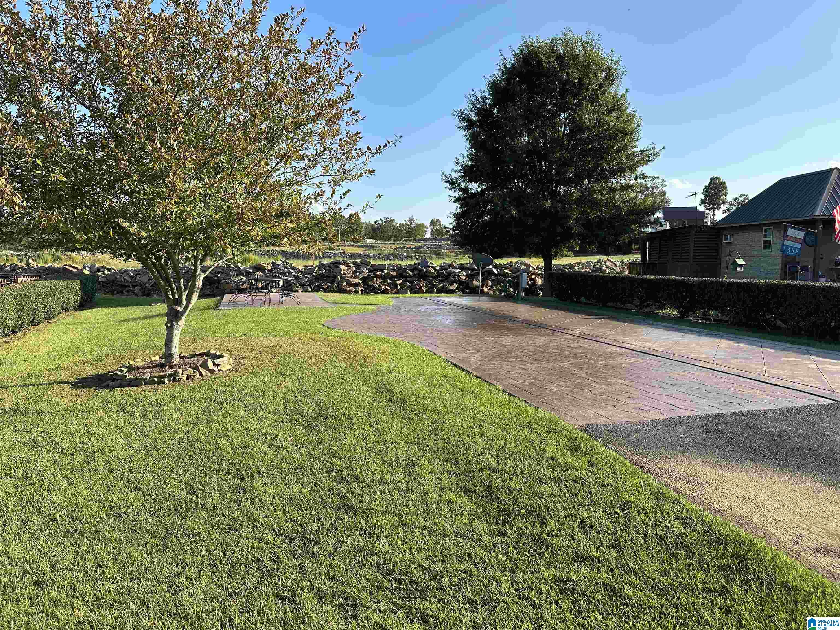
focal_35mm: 24
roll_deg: -0.6
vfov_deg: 56.8
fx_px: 582
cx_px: 420
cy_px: 315
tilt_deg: -5.7
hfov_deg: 71.6
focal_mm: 6.86
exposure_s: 1/1988
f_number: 1.78
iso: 80
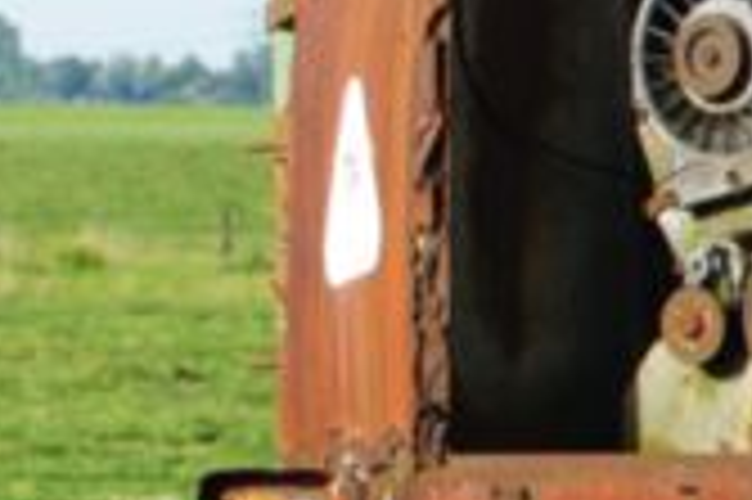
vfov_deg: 1.6
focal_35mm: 857
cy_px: 81
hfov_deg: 2.4
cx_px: -903
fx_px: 17885
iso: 100
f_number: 7.1
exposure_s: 1/125
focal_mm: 93
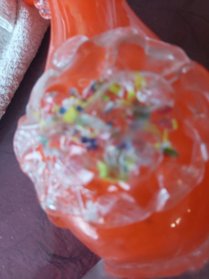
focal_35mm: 26
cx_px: 104
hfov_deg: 53.1
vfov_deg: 67.3
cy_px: 140
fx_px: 209
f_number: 1.7
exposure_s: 1/60
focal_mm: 3.92
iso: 160
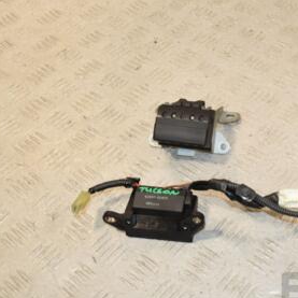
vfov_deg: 29.6
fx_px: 564
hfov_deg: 28.6
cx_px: 261
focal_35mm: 58
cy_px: 145
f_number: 8
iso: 800
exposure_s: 1/200
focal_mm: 21
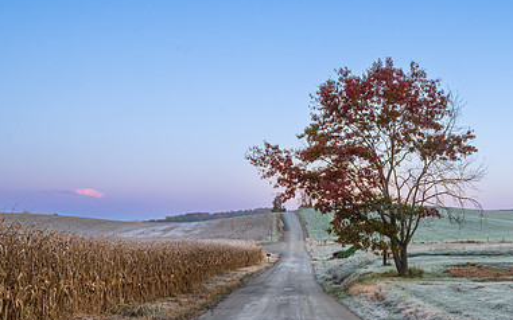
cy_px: 226
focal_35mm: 50
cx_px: 350
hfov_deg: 39.7
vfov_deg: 25.6
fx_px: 699
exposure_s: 1/8
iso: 100
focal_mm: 21
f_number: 11
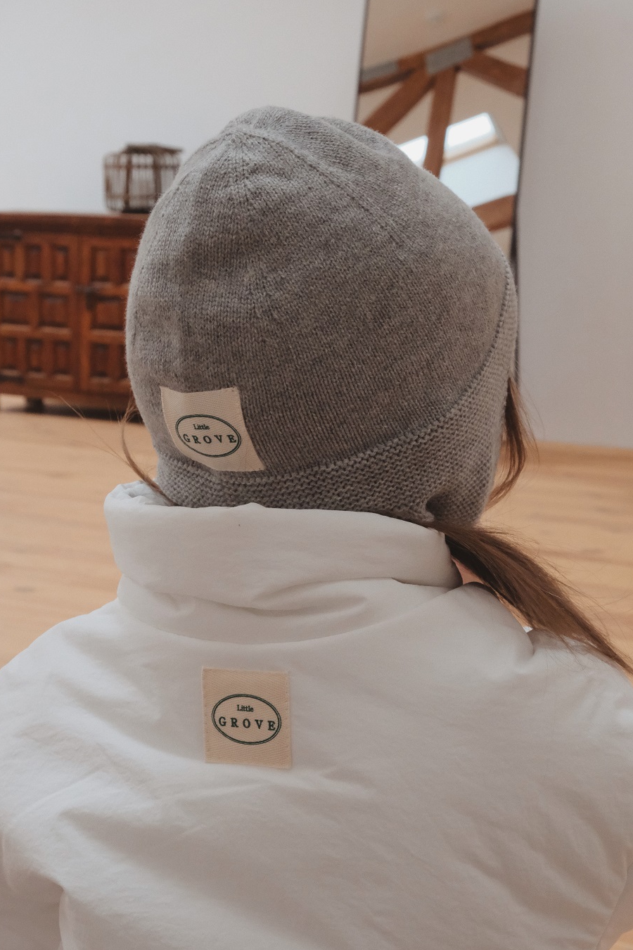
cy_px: 500
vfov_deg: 33.4
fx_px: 1582
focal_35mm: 60
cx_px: 288
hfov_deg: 22.6
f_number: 11
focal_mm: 35.8
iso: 8000
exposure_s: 1/100
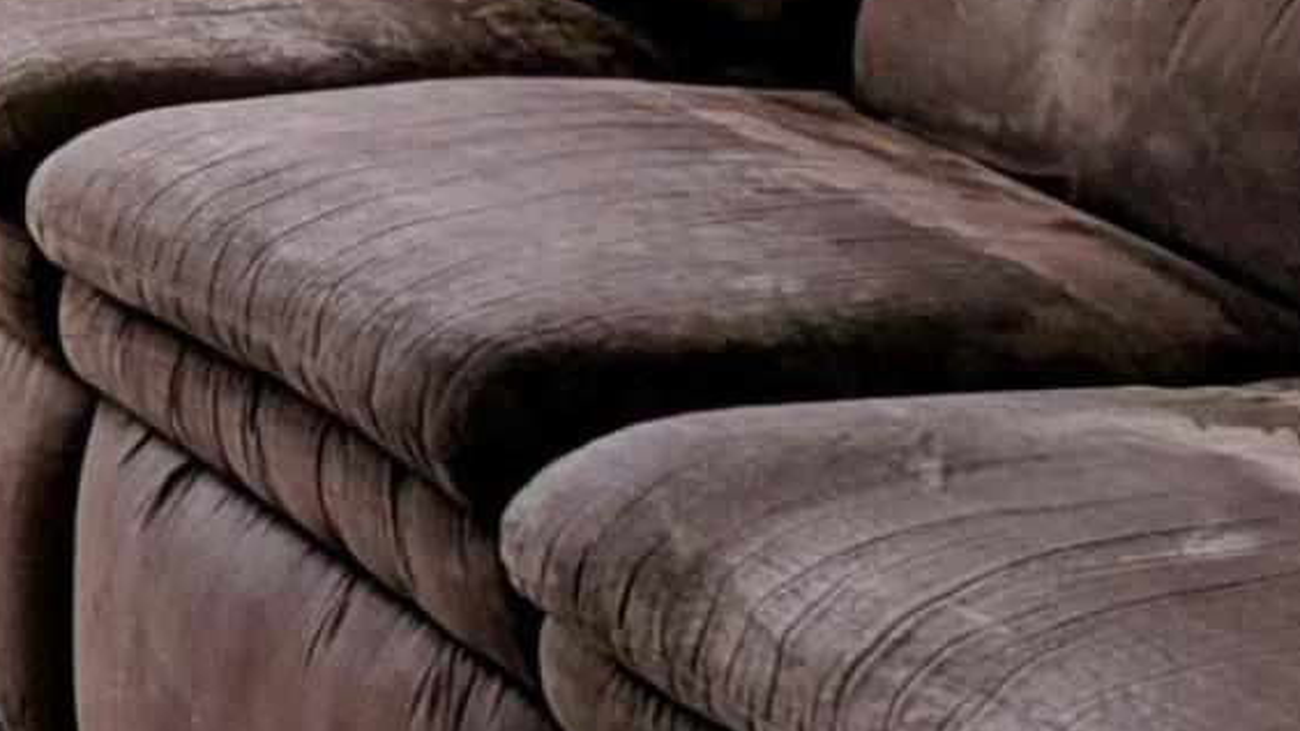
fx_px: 4791
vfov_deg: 8.3
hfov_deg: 14.8
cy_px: -754
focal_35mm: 139
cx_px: -365
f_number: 1.89
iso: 48
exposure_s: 1/161
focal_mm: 5.43
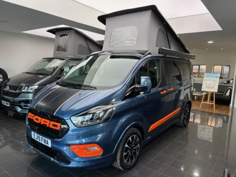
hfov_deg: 67.3
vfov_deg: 53.1
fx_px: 177
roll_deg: -2.3
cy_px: 88
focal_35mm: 26
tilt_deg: -6.9
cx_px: 118
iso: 64
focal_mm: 5.96
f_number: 1.6
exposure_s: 1/100
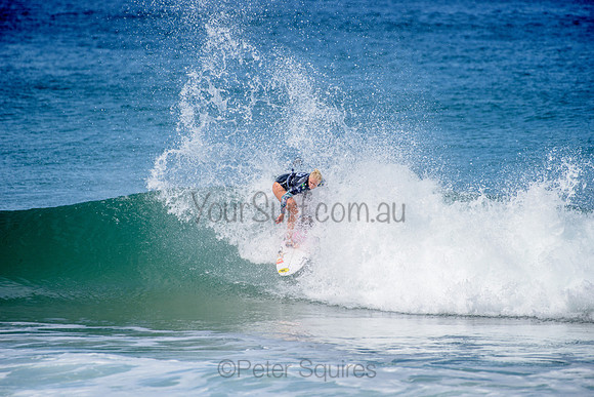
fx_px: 8252
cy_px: 198
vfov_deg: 2.8
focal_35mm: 500
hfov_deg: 4.1
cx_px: 297
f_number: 6.3
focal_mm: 500
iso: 250
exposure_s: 1/2500
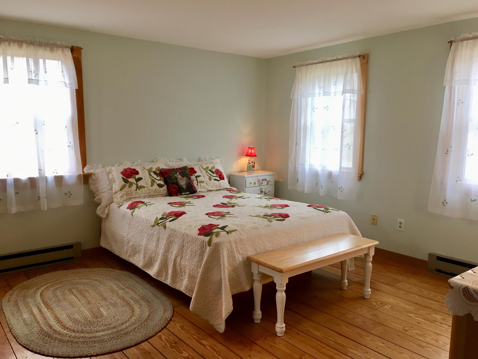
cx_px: 239
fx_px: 400
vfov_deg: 48.2
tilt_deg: -6.2
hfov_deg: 61.7
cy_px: 180
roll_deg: -0.4
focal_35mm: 29
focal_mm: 4.15
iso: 32
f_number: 2.2
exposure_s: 1/30
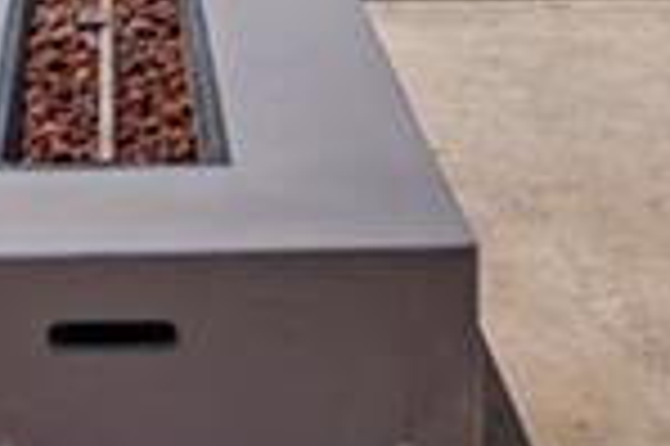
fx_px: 1785
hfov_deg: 20.9
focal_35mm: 96
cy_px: -559
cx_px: 103
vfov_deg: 12.0
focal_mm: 14
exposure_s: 1/1600
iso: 100
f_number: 5
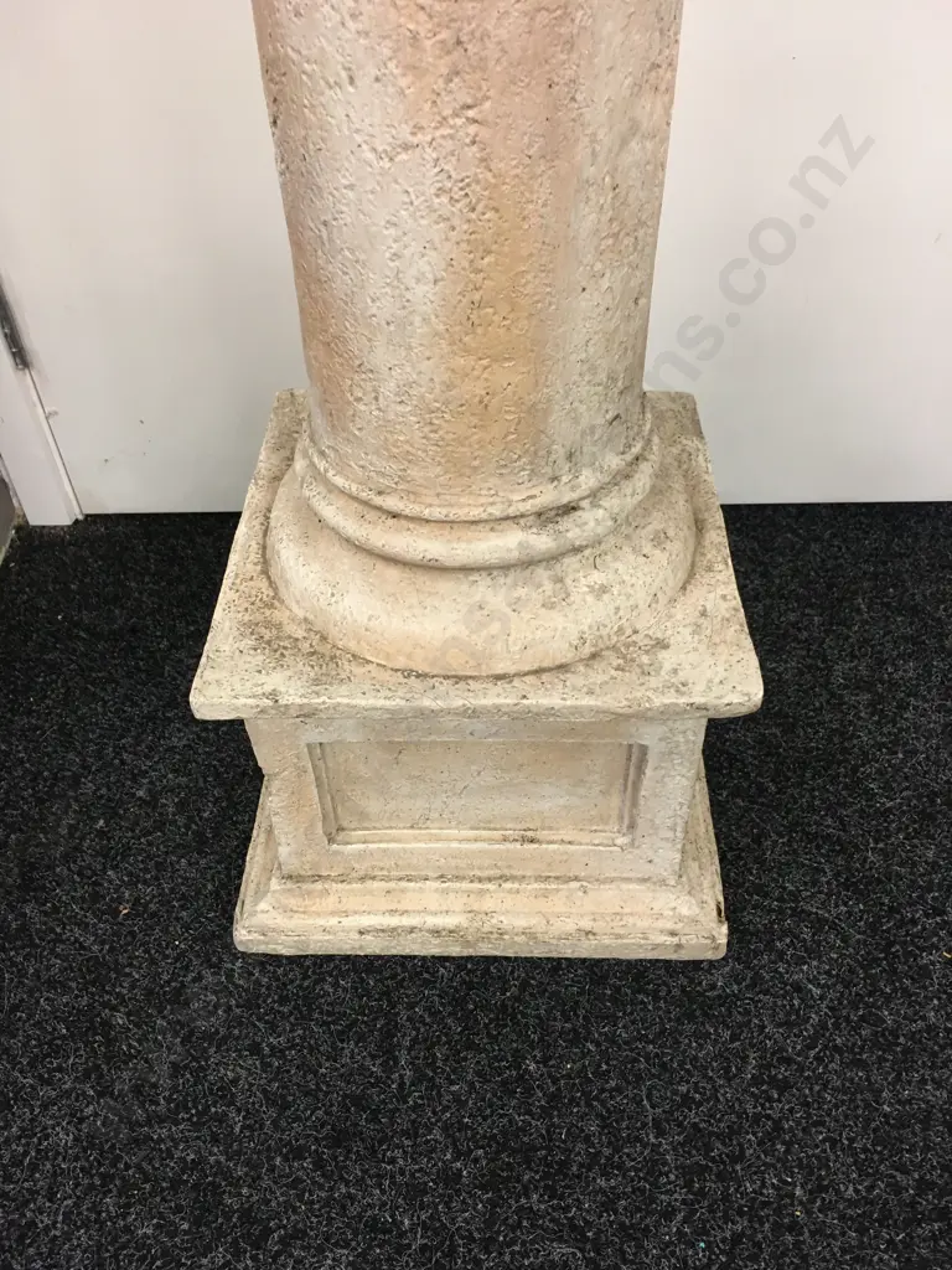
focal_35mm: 29
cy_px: 635
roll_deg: +1.6
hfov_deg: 48.2
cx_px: 476
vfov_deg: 61.7
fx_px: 1063
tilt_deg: -43.6
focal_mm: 4.15
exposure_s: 1/17
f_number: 2.2
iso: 64
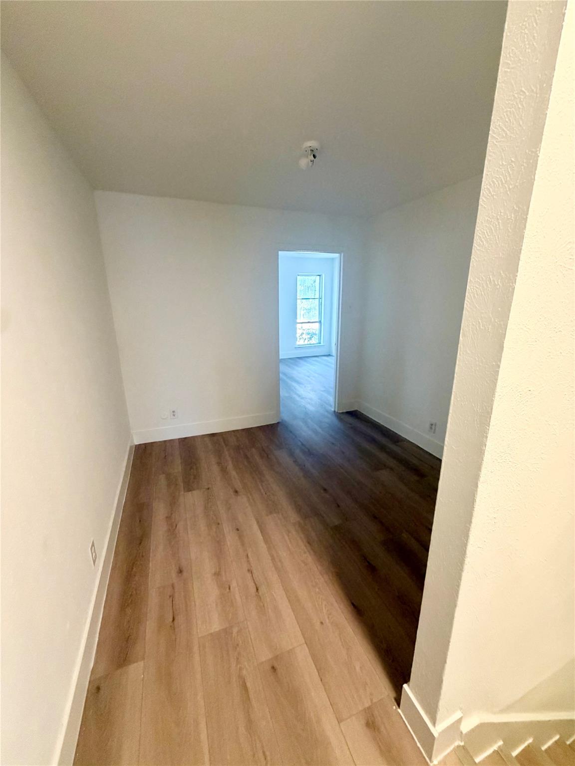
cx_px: 288
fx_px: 310
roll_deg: +0.4
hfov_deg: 85.7
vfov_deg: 102.1
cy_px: 383
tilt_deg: -15.8
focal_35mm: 14
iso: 400
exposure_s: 1/60
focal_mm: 2.22
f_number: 2.2
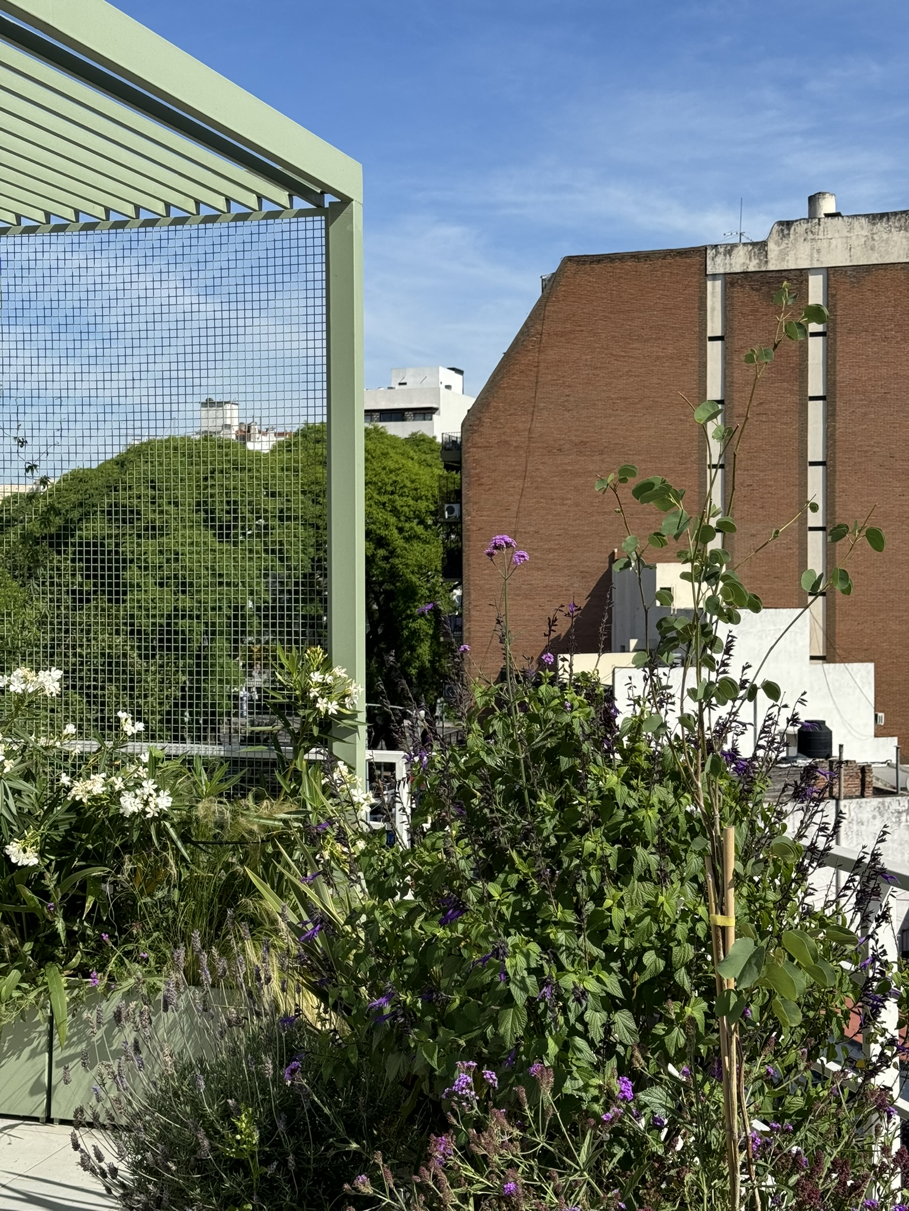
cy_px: 606
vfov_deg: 39.7
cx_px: 454
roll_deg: +1.1
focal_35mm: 48
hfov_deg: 30.3
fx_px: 1681
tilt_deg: -0.4
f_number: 1.78
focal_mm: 6.76
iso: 64
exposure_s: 1/4608
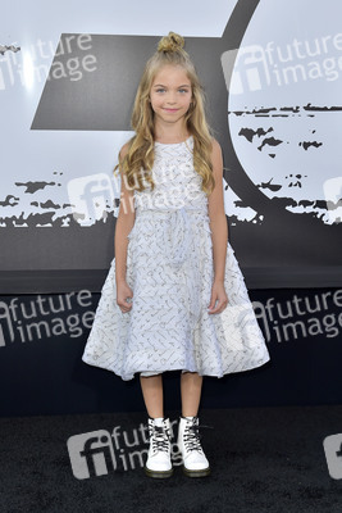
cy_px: 256
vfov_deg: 43.6
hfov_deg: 29.9
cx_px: 171
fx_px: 641
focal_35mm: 45
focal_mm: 45
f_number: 6.3
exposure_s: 1/250
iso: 320
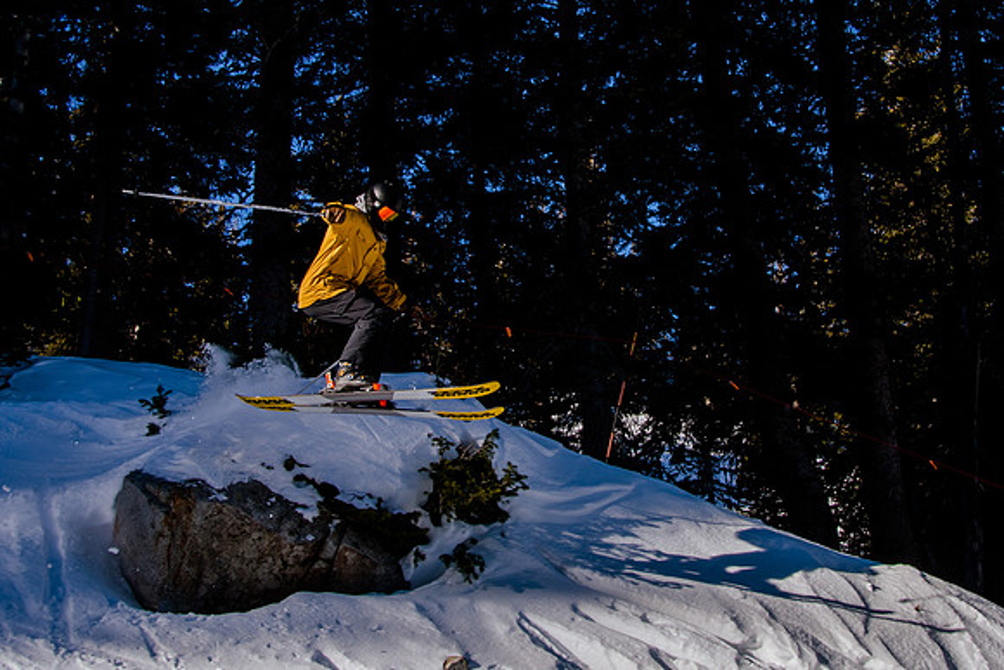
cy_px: 260
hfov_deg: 40.4
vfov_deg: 27.6
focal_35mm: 49
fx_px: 1359
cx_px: 595
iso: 160
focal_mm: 24
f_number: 8
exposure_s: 1/1000
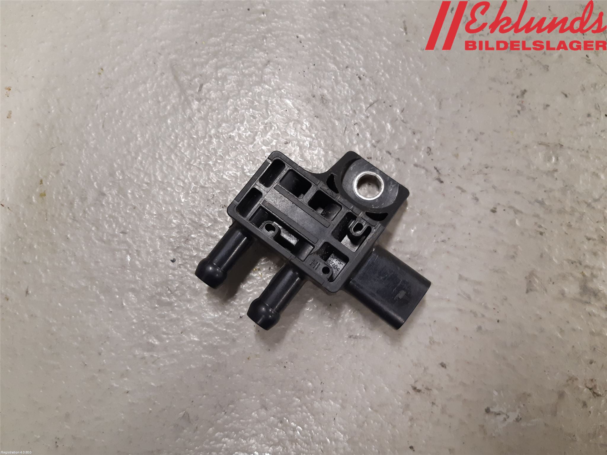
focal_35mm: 26
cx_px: 304
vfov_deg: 53.1
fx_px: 456
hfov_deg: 67.3
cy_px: 228
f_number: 1.7
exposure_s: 1/50
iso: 160
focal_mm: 3.93
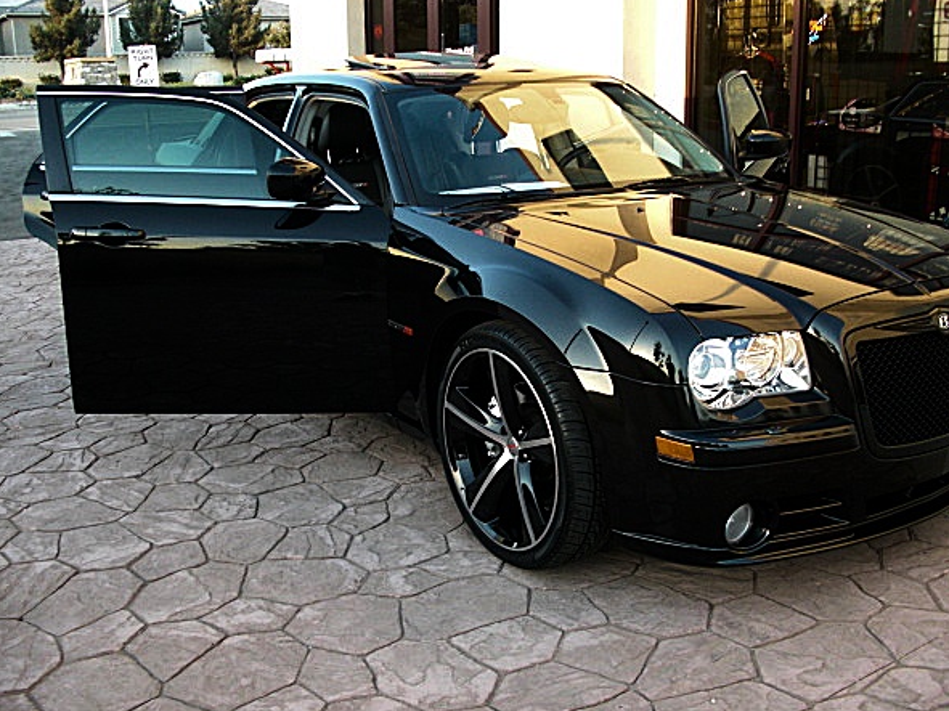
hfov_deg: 47.8
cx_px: 507
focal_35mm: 39
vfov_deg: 36.8
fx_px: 1069
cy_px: 355
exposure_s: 1/100
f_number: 2.8
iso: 200
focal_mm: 6.3
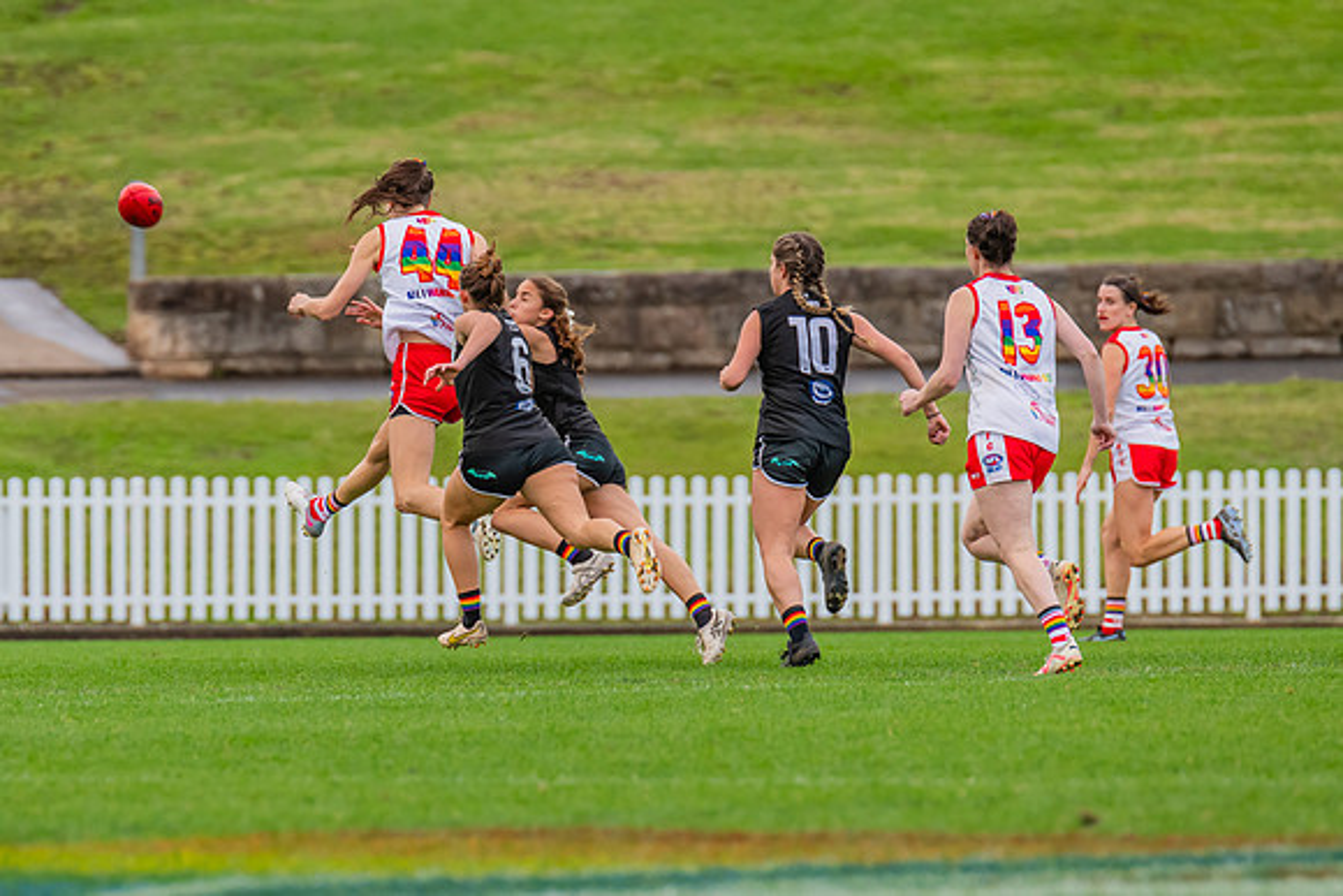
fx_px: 22327
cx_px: 510
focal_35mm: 598
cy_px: 414
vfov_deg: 2.3
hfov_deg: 3.4
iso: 800
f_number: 5.6
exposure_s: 1/1000
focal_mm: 420
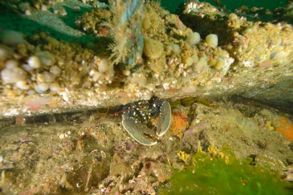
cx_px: 146
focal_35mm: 20
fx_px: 163
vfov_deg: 61.9
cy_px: 98
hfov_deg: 84.0
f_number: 9
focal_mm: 20
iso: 640
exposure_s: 1/60
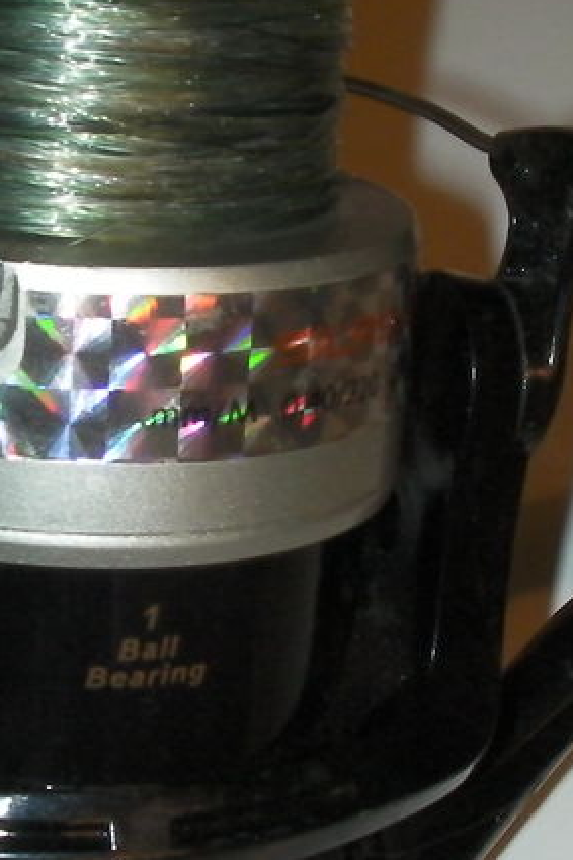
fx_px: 2222
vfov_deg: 21.9
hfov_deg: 14.6
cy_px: 520
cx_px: 101
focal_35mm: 93
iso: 200
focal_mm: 6.3
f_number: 5.6
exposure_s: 1/30
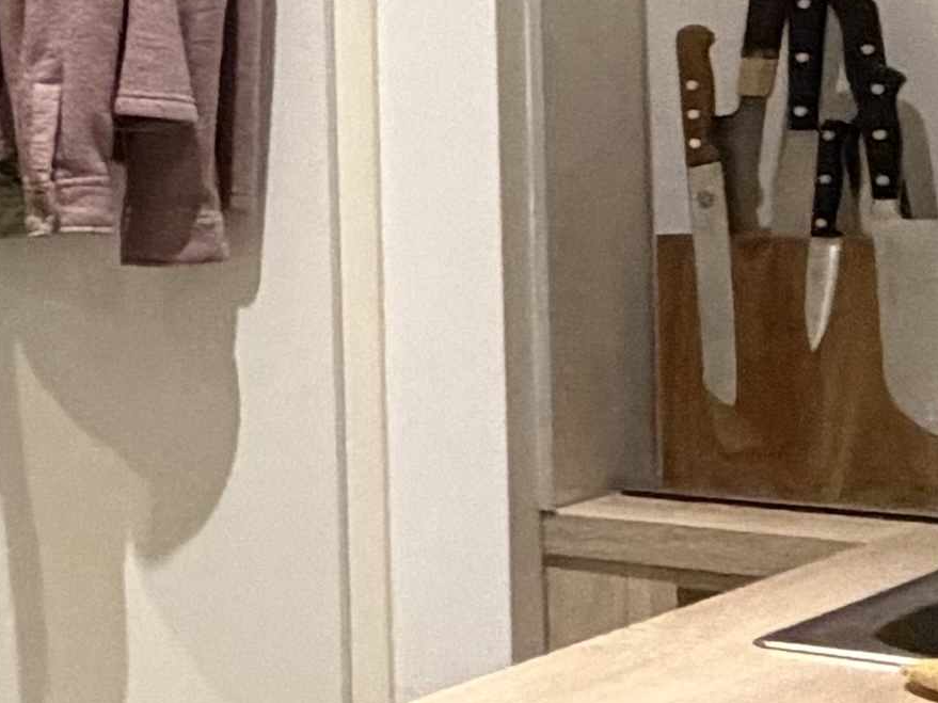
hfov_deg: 14.3
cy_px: 126
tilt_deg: -0.6
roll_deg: +1.6
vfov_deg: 16.1
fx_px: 2466
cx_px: -1331
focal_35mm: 91
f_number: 2.2
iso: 500
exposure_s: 1/50
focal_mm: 2.22
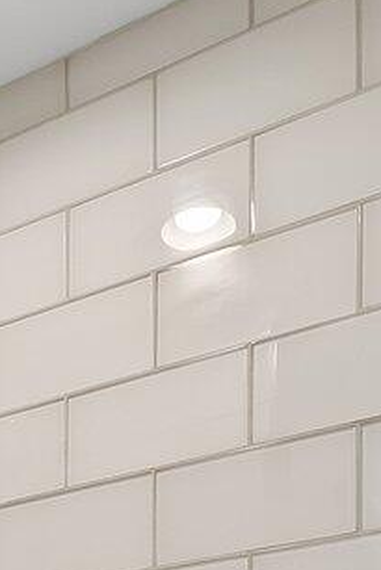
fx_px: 1110
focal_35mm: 70
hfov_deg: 18.3
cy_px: 910
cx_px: -92
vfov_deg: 22.3
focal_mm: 14
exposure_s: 1/3
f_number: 9
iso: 800
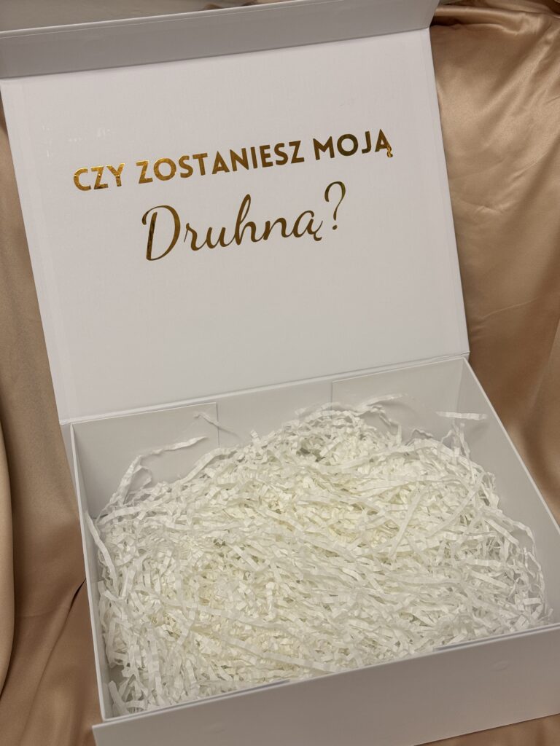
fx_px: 1035
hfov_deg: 30.3
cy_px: 373
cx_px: 280
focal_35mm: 48
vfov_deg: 39.7
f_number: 1.78
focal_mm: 6.76
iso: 50
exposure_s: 1/50
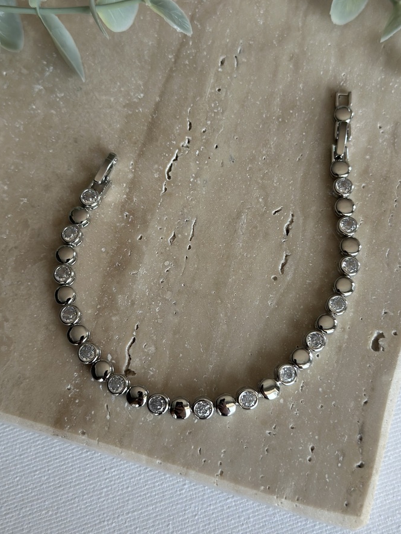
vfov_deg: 35.5
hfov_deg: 27.0
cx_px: 222
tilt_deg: -71.0
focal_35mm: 54
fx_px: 834
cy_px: 258
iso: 80
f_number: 1.78
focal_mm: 6.86
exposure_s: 1/121
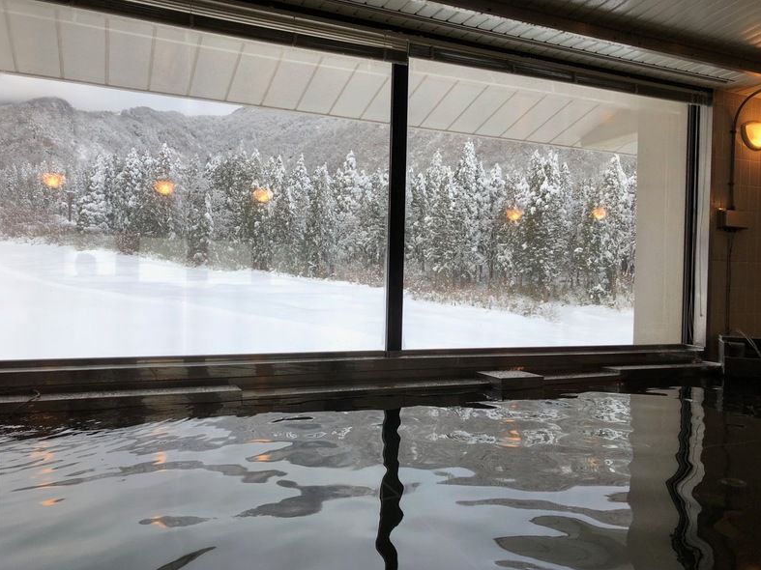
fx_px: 637
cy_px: 294
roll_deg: +0.0
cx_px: 390
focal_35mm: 29
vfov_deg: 48.2
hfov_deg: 61.7
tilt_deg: -0.4
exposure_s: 1/105
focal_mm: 4
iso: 20
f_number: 1.8
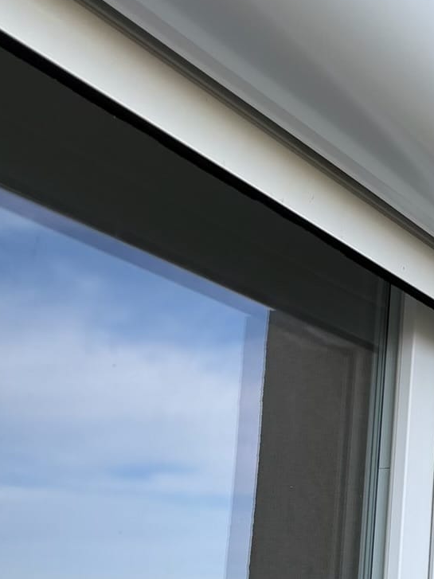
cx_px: 321
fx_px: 1104
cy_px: 511
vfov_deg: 28.4
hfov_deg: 22.1
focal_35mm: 66
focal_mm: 2.71
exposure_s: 1/442
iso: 25
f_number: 1.9
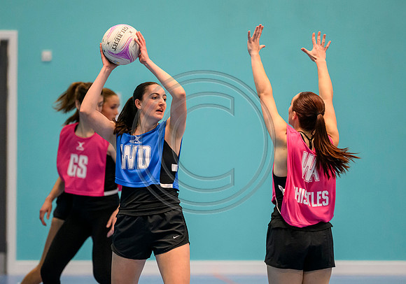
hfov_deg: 6.7
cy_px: 178
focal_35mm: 301
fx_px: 3444
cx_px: 165
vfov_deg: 4.7
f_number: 2.8
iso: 8000
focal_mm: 200
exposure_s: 1/1000
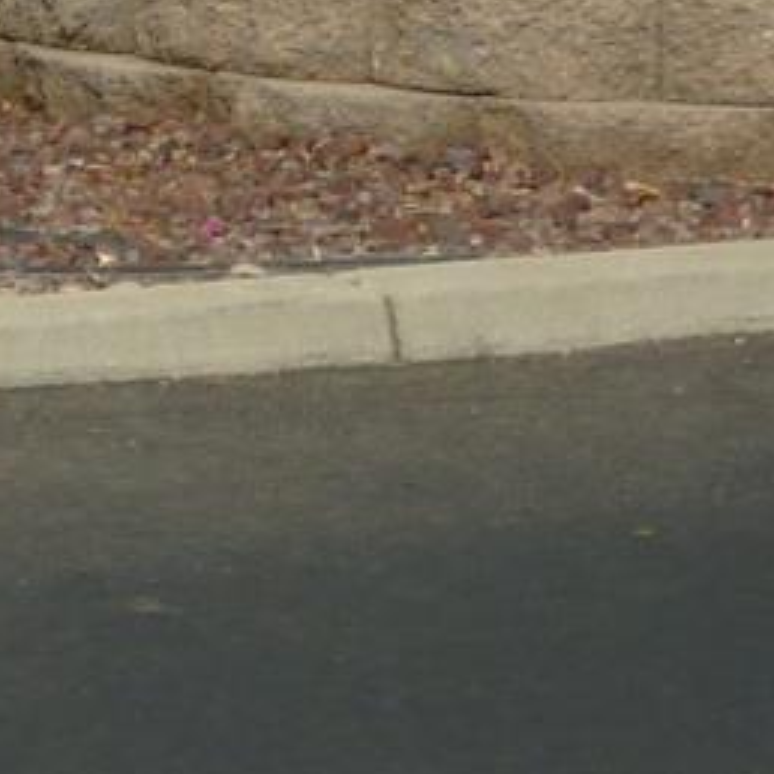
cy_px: -398
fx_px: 6248
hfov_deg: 6.8
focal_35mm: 247
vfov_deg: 7.0
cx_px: -999
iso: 80
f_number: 5.6
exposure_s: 1/400
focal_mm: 7.9
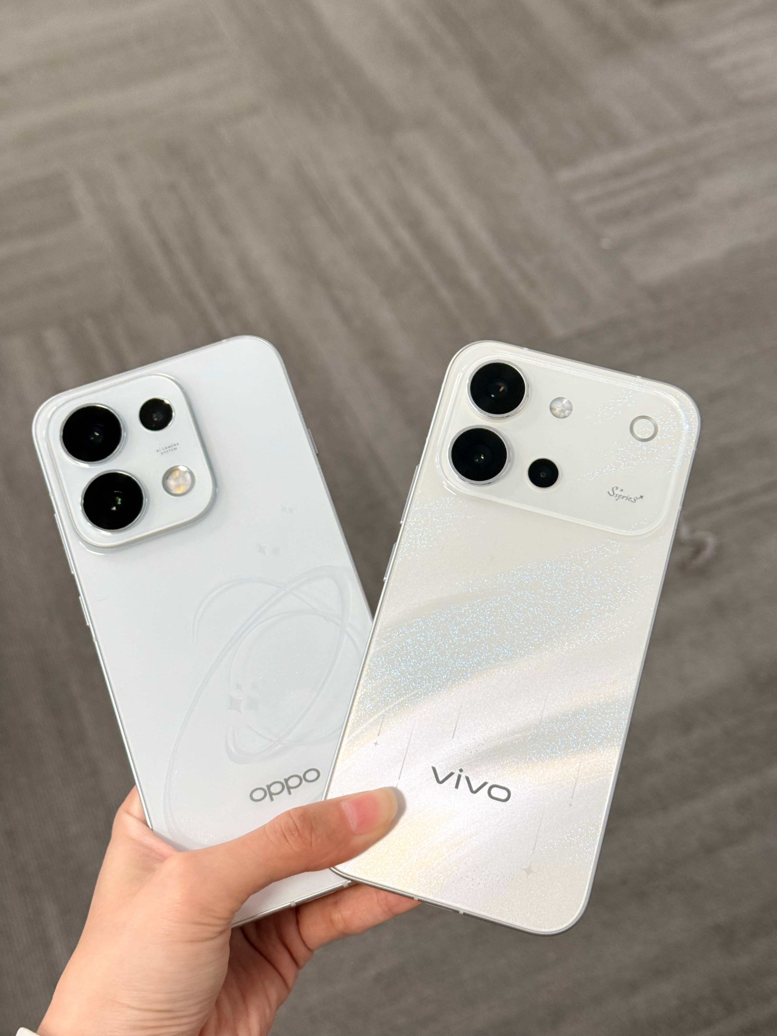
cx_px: 388
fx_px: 1437
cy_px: 518
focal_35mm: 48
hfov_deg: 30.3
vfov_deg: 39.7
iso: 80
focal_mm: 6.76
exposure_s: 1/50
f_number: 1.78
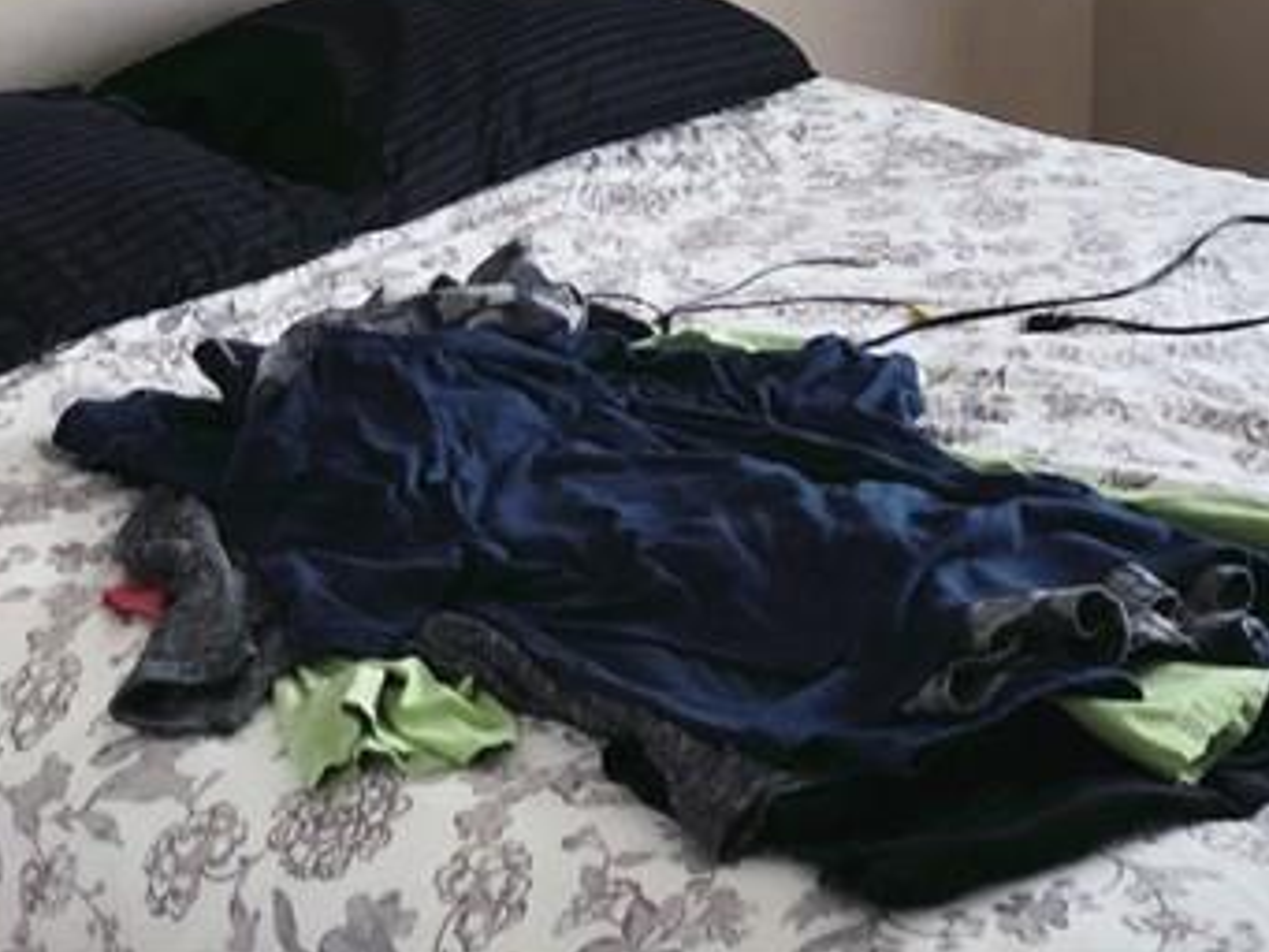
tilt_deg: -5.6
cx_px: 1098
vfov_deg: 16.1
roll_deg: -1.0
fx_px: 3080
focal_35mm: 84
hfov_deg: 22.8
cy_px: -469
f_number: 1.8
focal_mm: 3.99
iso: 32
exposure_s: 1/30
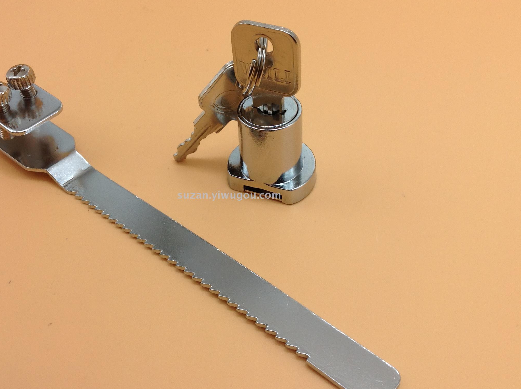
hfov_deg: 42.1
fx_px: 676
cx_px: 229
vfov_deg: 32.1
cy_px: 194
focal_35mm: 45
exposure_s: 1/127
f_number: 2.4
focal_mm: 4.28
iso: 50
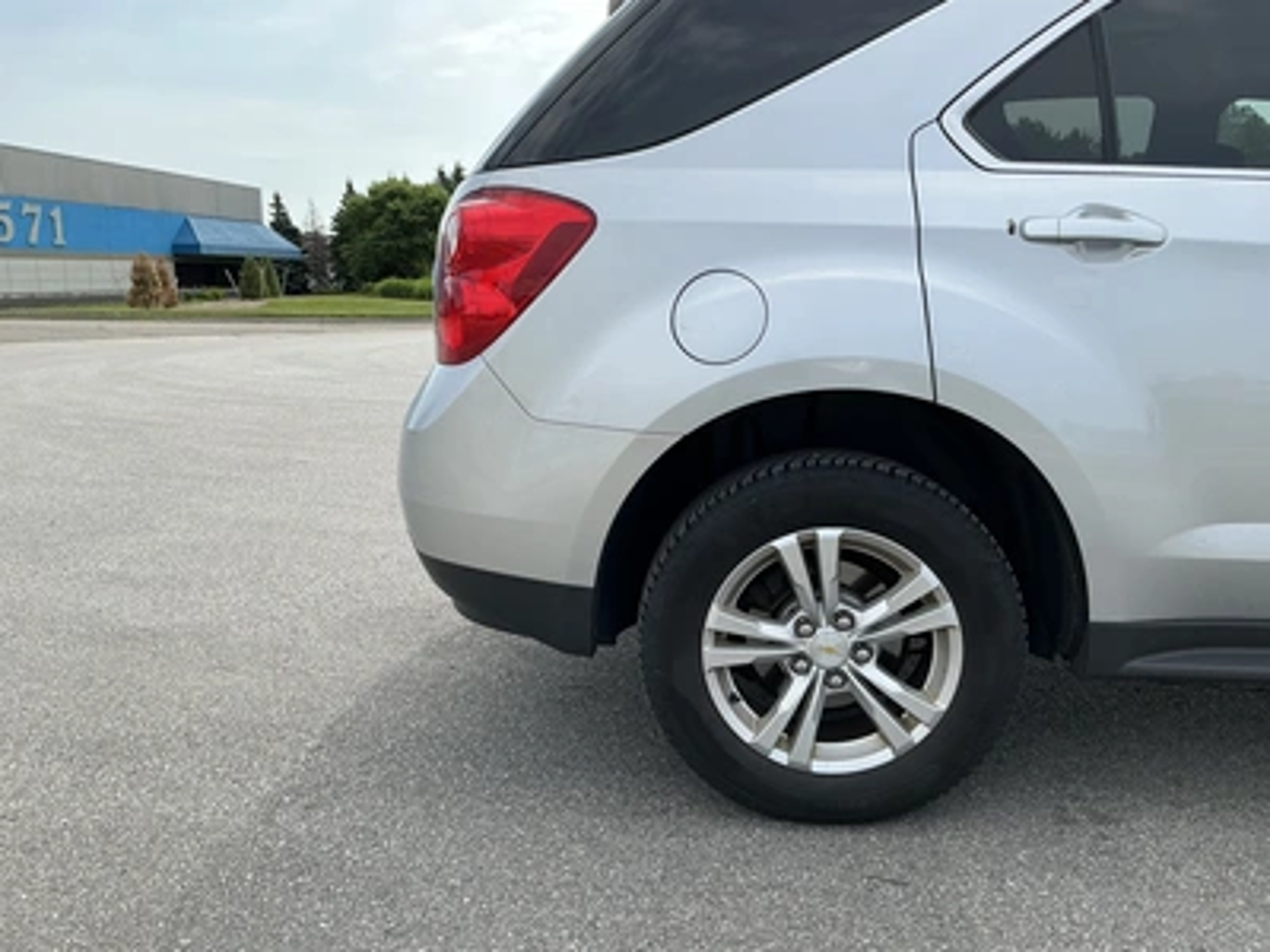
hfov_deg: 63.4
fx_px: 1027
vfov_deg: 49.7
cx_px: 635
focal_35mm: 28
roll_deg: +0.5
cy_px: 476
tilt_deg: -8.6
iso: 25
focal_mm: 3
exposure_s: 1/1451
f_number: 1.8
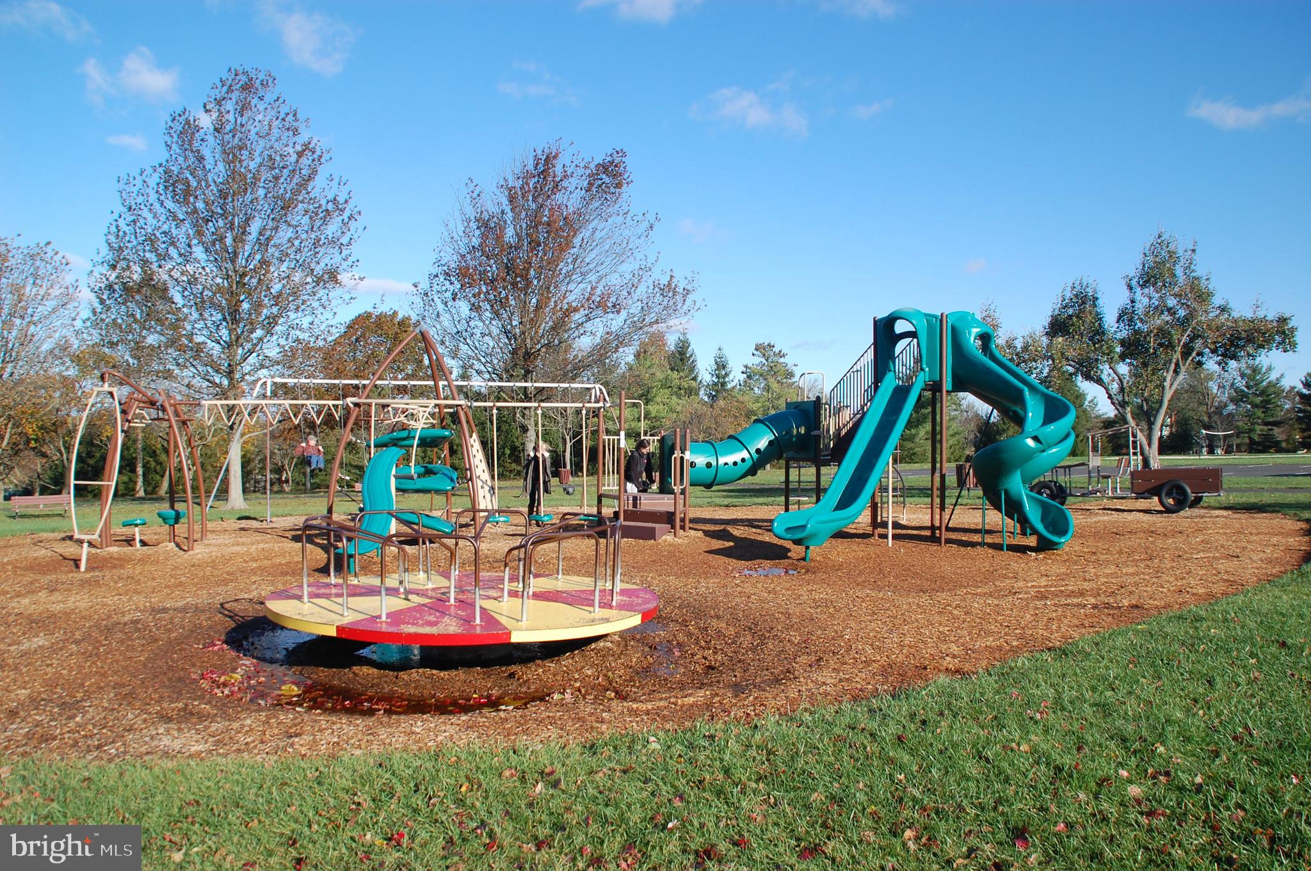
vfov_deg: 47.8
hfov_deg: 67.4
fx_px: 982
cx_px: 656
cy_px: 436
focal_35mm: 27
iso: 200
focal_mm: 18
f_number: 8
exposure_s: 1/250
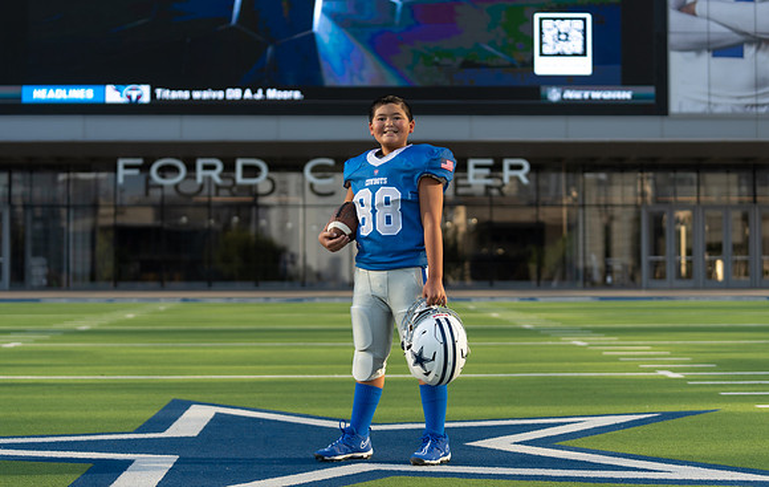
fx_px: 1554
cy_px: 228
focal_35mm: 74
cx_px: 388
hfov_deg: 27.8
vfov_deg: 17.8
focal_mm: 70
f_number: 2.8
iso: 100
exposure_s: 1/640
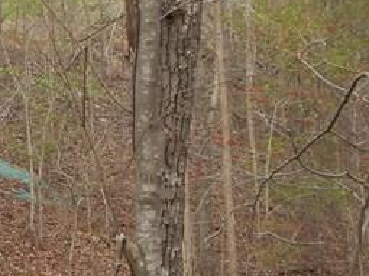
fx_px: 1843
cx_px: -243
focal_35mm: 173
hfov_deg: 10.9
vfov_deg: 8.5
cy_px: -42
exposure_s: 1/400
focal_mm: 7.7
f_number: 3.6
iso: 125
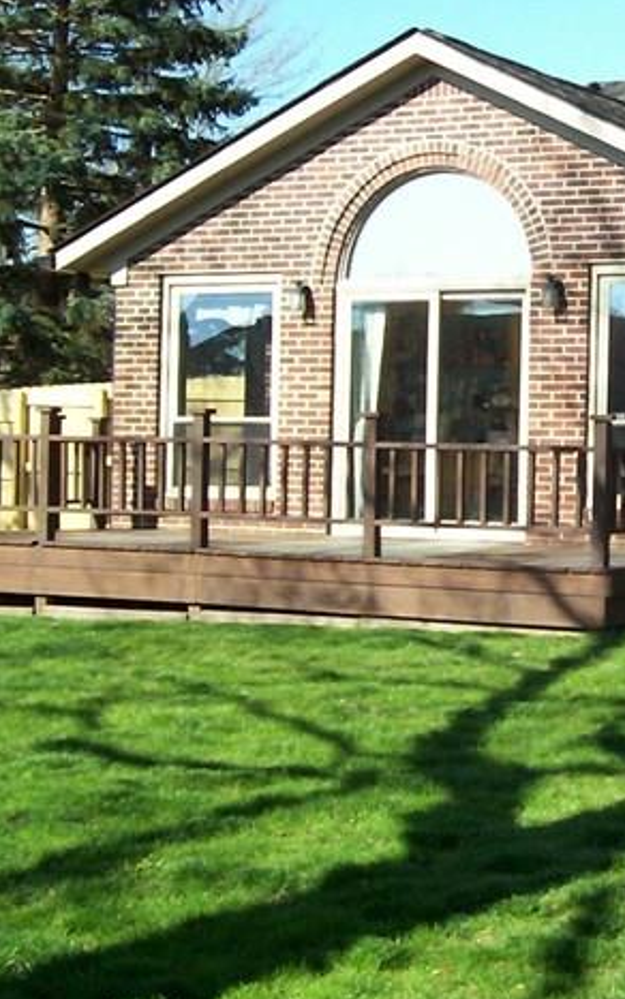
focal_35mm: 79
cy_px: 357
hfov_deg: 16.0
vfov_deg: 26.0
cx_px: 717
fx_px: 2152
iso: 80
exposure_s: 1/620
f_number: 2.7
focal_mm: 5.6
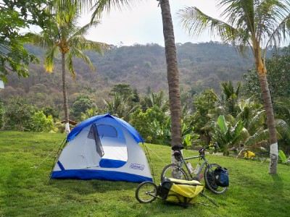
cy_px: 108
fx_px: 293
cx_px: 145
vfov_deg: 40.7
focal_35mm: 35
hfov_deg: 52.6
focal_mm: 6.3
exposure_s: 1/640
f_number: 3.1
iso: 64
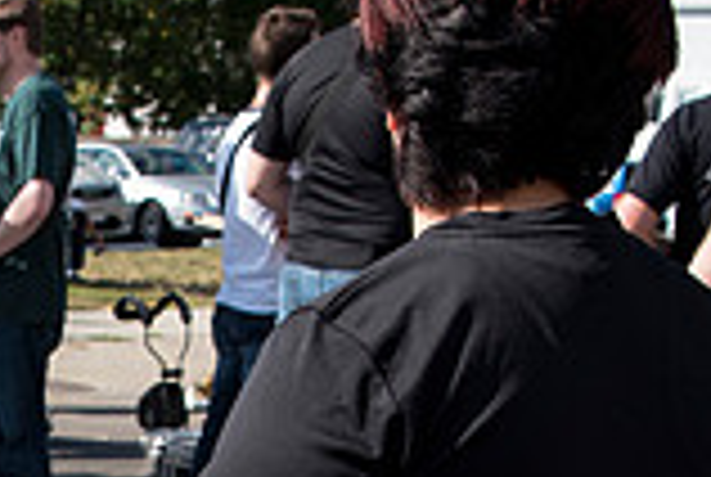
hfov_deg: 21.5
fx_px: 1741
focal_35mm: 88
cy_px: 839
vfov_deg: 14.0
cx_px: -135
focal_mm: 24
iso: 250
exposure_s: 1/1250
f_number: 4.5
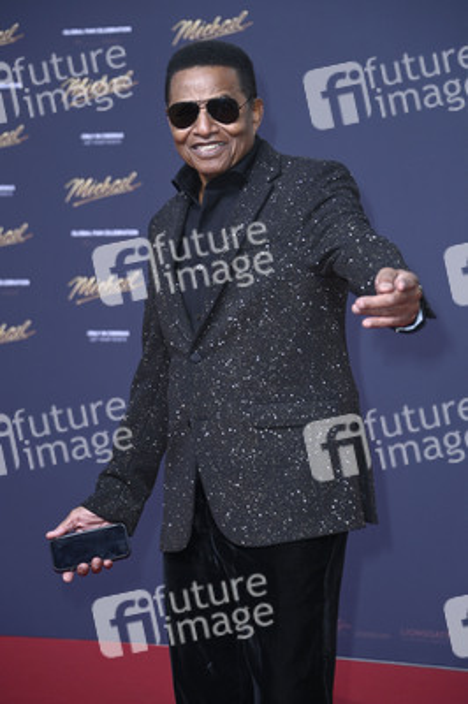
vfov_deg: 16.8
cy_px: 352
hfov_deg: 11.2
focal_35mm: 122
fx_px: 2383
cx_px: 234
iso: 400
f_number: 5.6
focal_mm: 122
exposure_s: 1/250
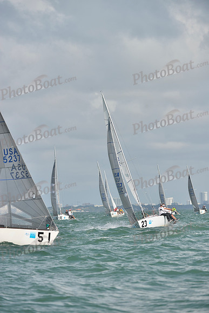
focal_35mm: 250
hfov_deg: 5.5
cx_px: 104
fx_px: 2176
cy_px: 156
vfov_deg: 8.2
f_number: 7.1
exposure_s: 1/1600
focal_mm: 250
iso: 280
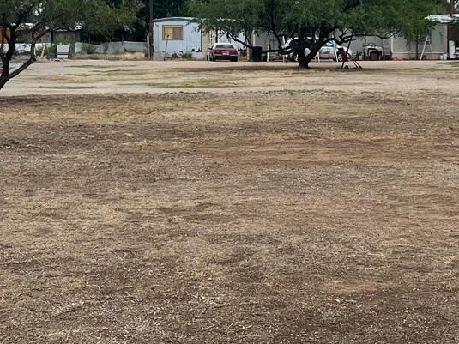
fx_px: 1299
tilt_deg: -1.2
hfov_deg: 19.9
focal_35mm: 98
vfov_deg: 15.1
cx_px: 322
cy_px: 109
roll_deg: +2.2
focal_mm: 5.7
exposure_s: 1/5319
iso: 50
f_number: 1.5
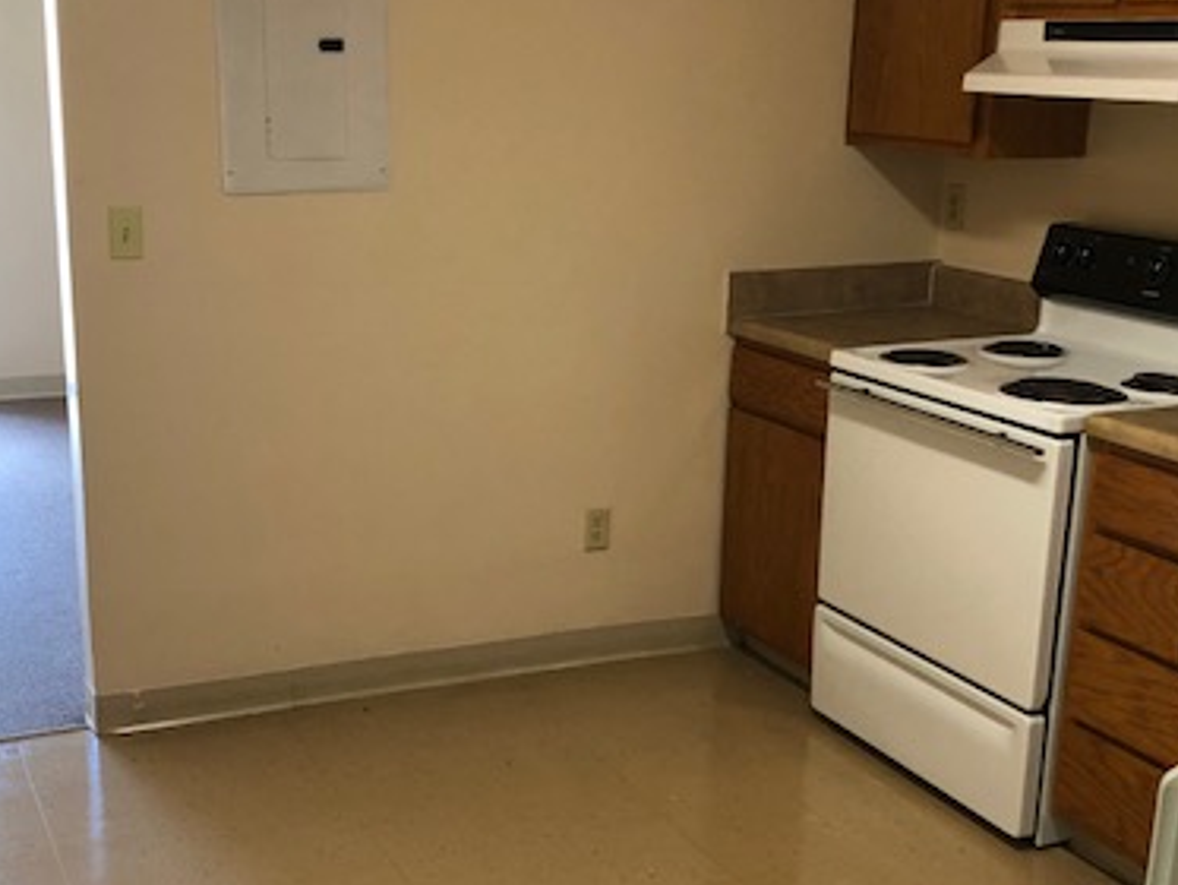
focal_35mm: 48
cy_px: 534
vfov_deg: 30.2
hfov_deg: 39.5
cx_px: 490
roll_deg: +0.5
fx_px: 1634
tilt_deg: -16.7
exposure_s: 1/17
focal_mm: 3.99
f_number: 1.8
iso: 40
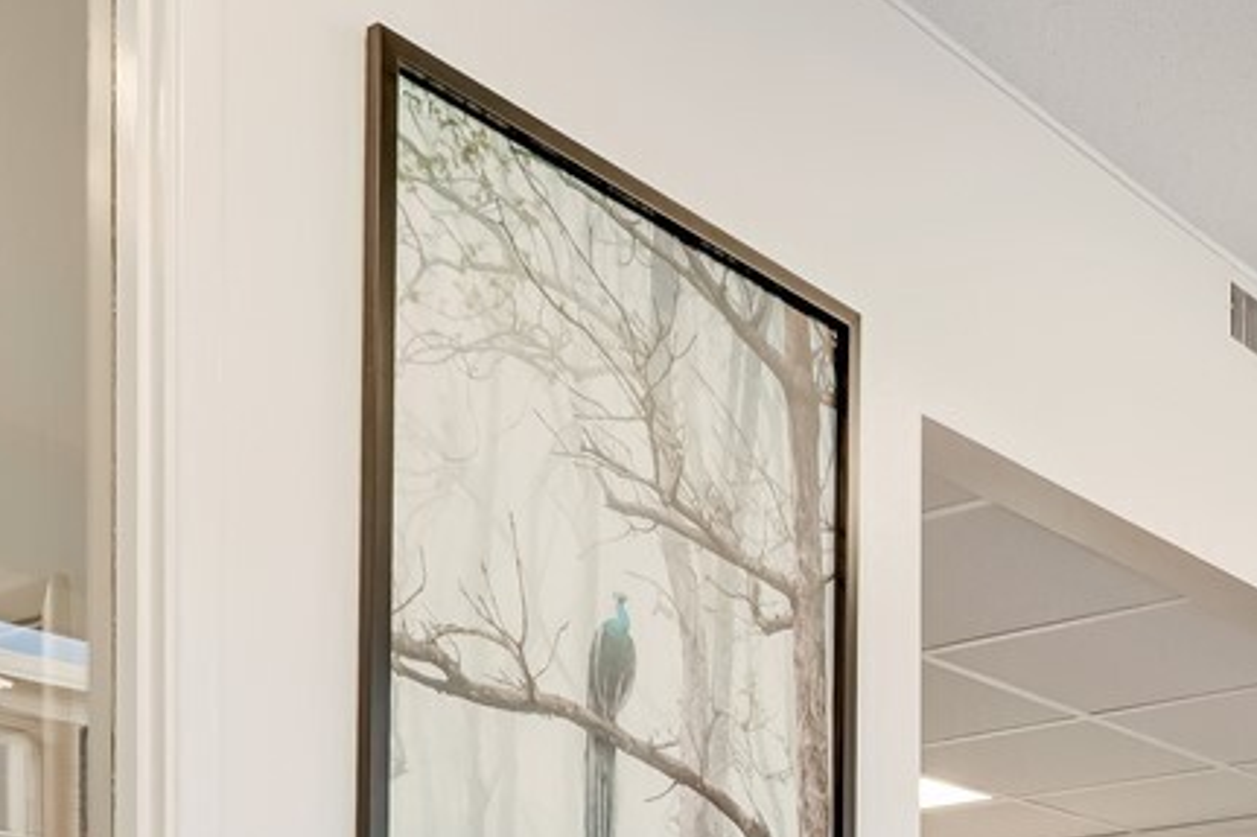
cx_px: 993
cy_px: 1215
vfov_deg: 18.7
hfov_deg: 30.3
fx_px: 2268
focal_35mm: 65
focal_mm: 16.5
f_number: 18
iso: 400
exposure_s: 1/100
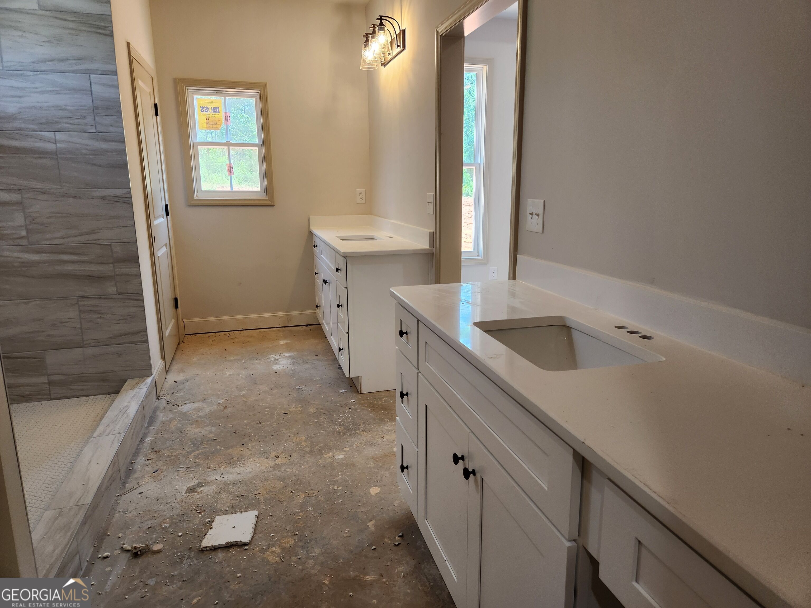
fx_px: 539
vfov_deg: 58.9
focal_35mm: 23
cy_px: 304
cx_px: 406
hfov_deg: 73.9
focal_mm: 5.4
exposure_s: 1/180
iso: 125
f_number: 1.8
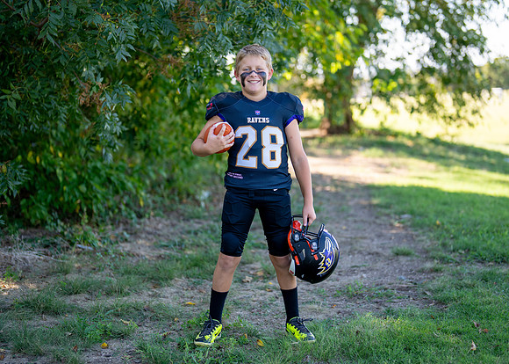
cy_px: 181
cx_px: 265
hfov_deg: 32.3
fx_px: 880
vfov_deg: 23.3
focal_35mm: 61
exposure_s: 1/1250
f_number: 1.2
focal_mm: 50
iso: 100
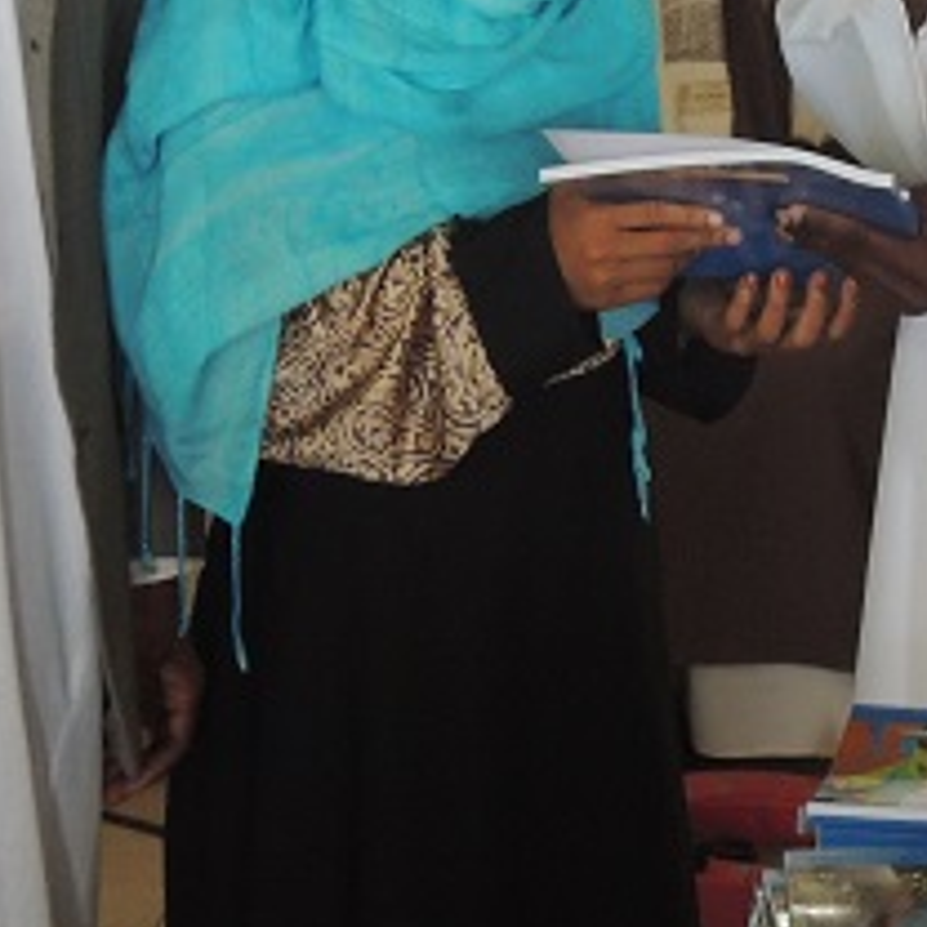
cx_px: 700
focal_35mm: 159
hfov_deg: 11.0
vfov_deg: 11.0
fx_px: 4817
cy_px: 174
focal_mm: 9
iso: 400
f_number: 3.7
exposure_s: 1/50
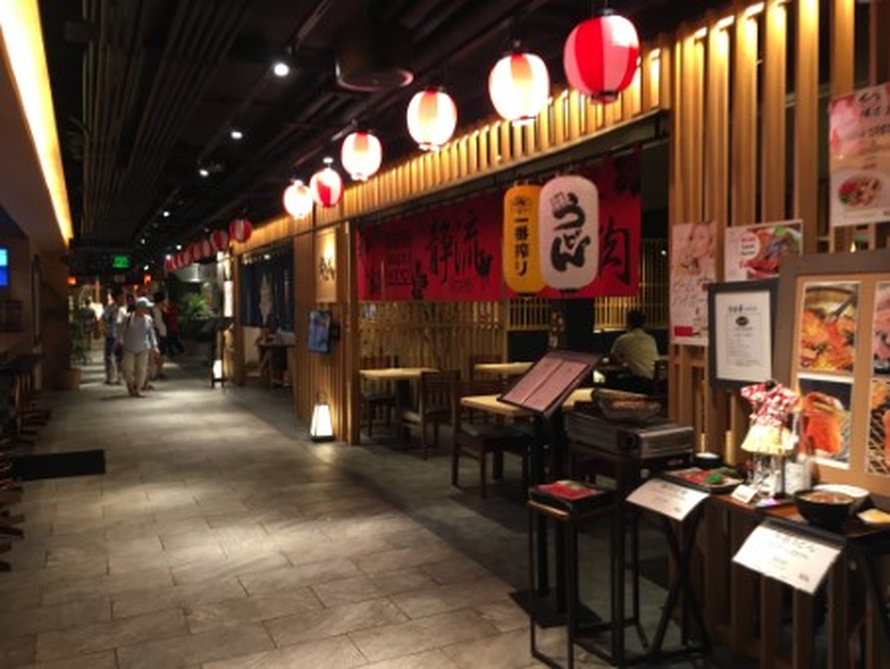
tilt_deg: -3.0
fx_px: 746
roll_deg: +0.2
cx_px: 445
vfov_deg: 48.3
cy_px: 334
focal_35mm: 29
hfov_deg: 61.6
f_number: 2.2
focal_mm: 4.15
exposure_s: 1/30
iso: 64
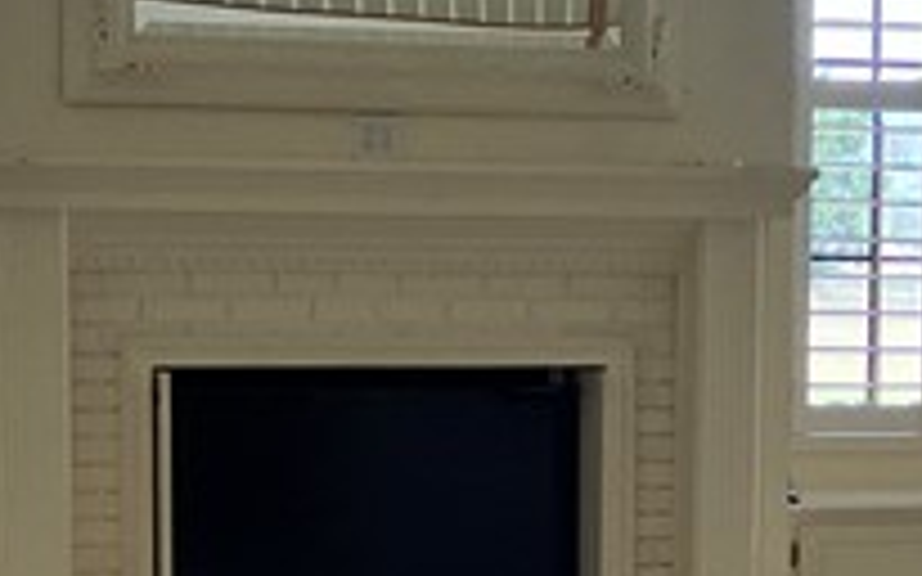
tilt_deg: -4.6
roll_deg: -0.3
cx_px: 747
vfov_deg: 8.8
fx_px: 3718
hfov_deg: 14.1
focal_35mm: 148
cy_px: 598
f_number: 1.8
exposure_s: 1/120
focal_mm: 3.99
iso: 80
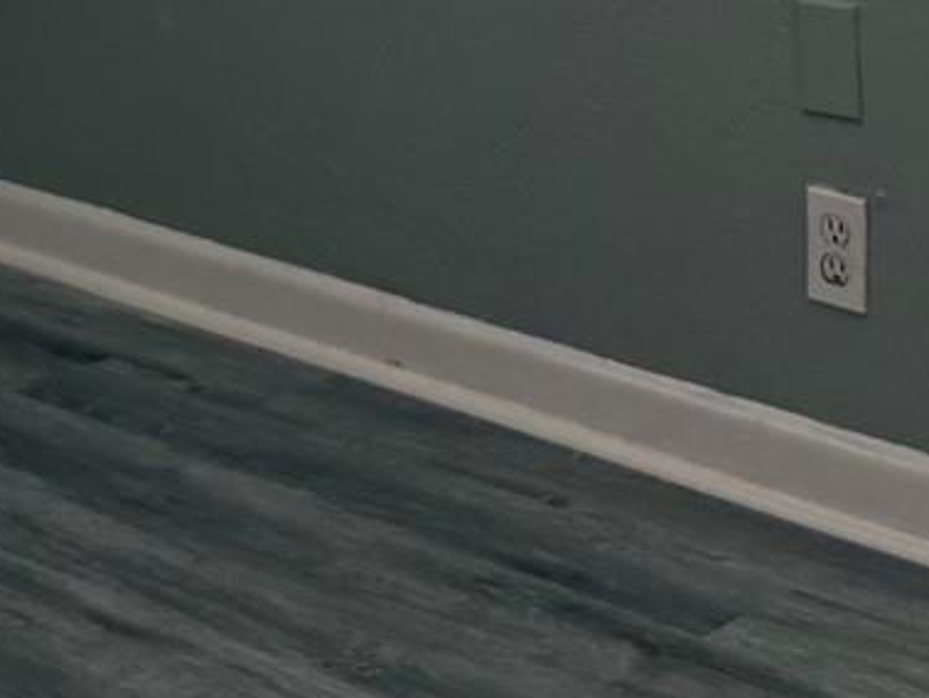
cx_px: 297
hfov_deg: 15.1
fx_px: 3491
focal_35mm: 130
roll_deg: +1.2
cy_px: -747
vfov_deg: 10.4
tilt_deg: -1.4
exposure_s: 1/120
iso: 80
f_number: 1.78
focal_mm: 6.76
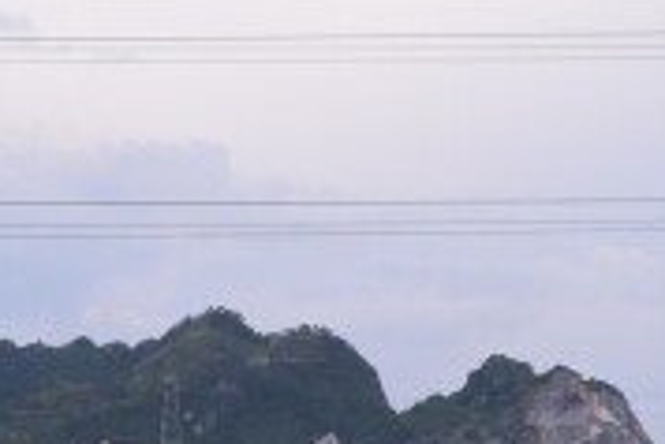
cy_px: 979
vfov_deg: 6.5
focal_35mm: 202
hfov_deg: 10.1
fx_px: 3734
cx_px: -4
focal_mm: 30
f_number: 9
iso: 400
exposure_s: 1/160
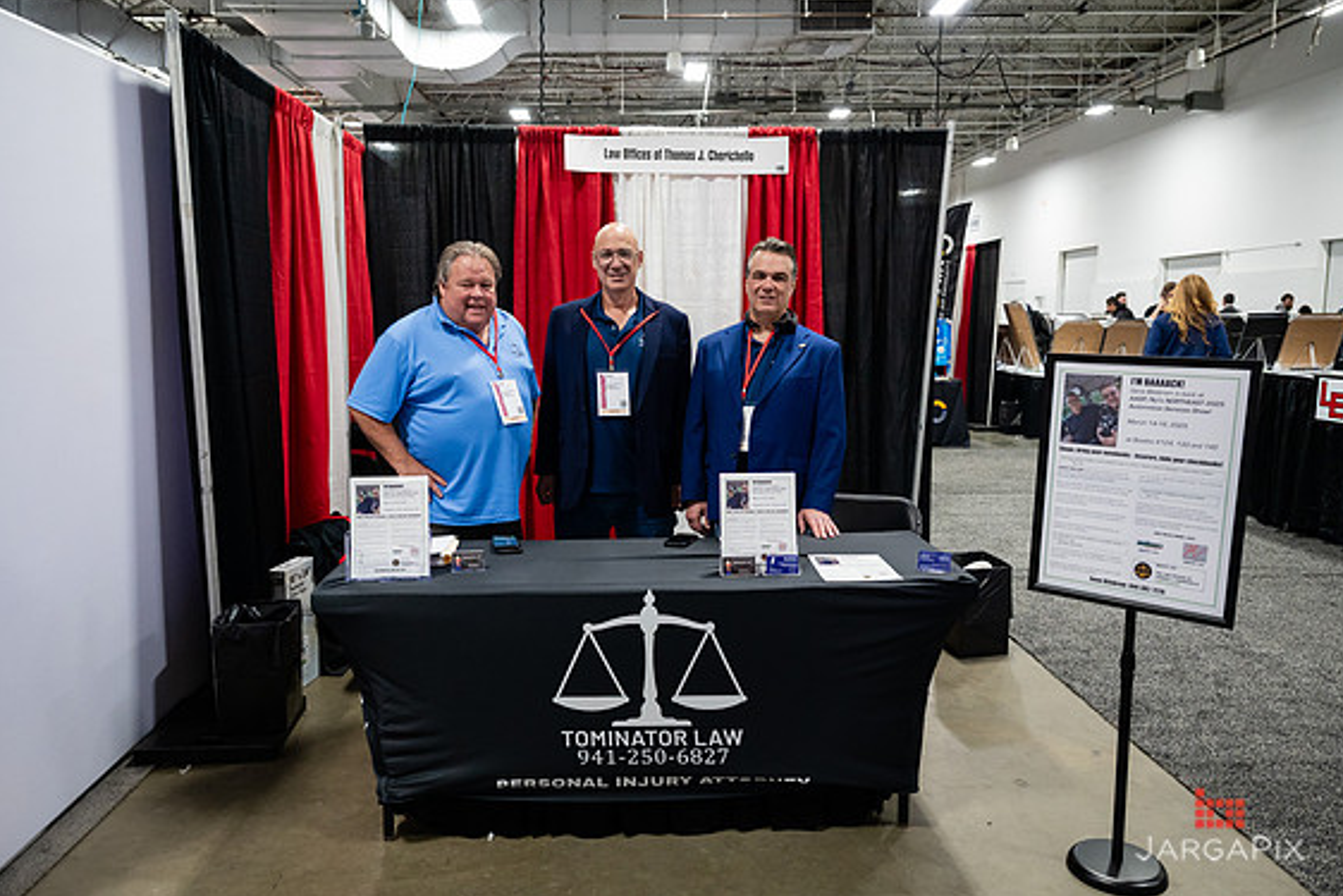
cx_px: 643
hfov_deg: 69.3
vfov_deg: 49.6
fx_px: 970
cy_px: 457
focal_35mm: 26
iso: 3200
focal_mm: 24
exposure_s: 1/200
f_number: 3.2
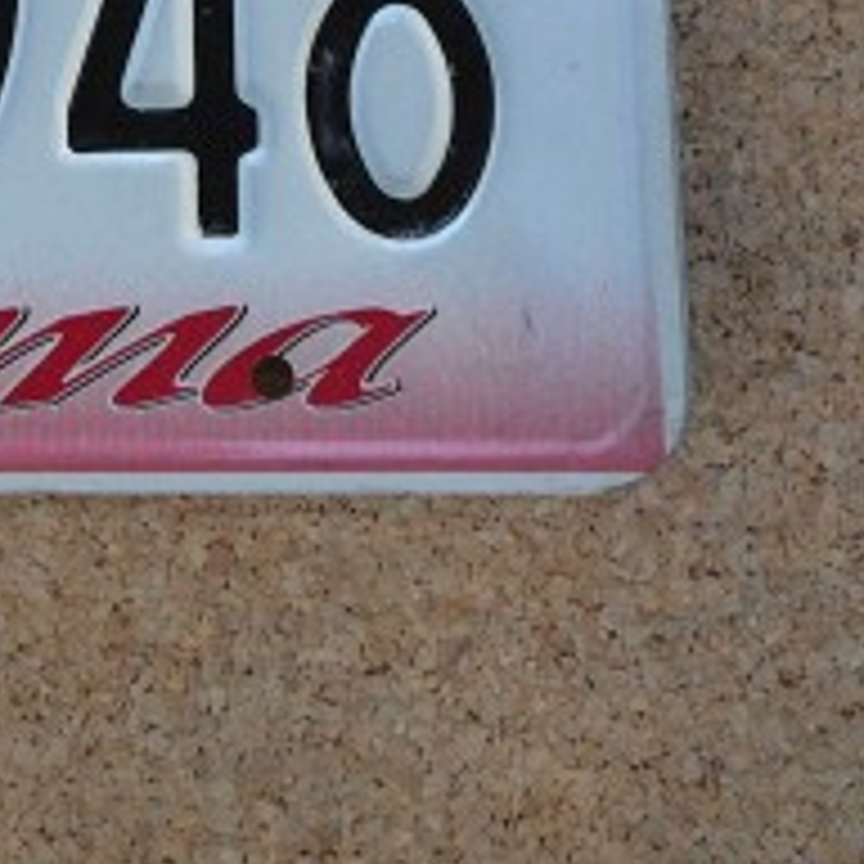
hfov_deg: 17.6
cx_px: -284
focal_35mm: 92
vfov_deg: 18.6
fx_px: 2598
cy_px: 94
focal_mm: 5.8
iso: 80
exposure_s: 1/60
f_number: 3
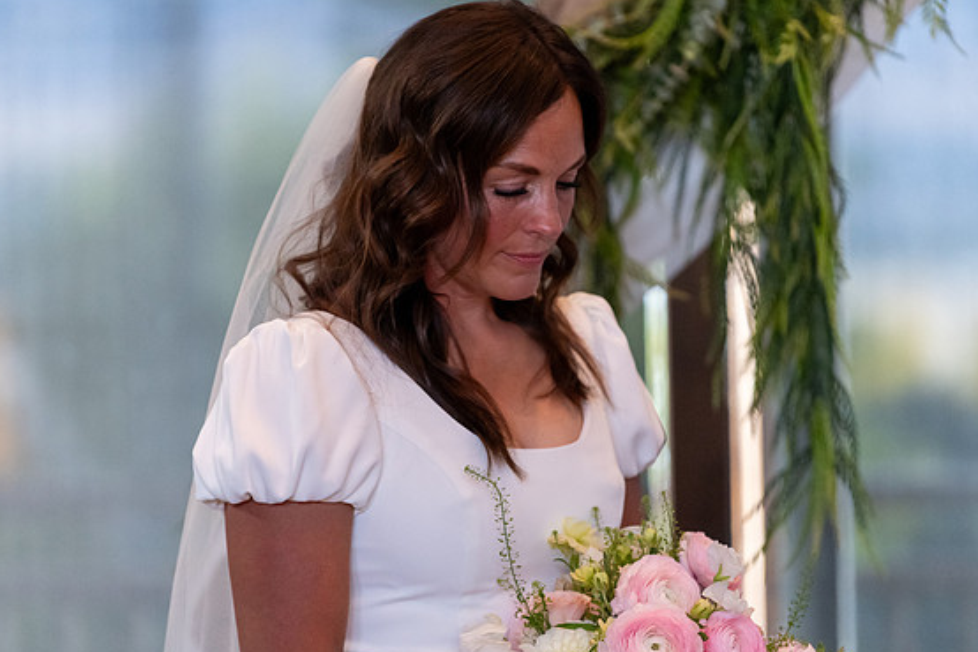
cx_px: 490
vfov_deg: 5.3
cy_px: 337
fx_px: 7007
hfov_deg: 8.0
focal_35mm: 258
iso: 3200
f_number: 2.8
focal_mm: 200
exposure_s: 1/400
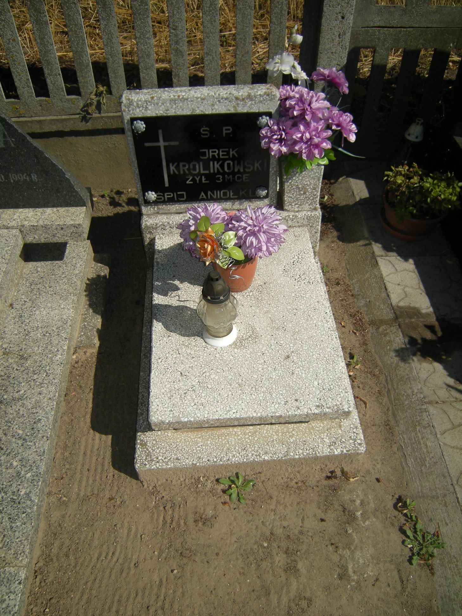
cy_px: 308
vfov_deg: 63.4
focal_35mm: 28
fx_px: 498
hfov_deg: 49.7
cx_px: 231
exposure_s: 1/516
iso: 64
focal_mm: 4.7
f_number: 5.6
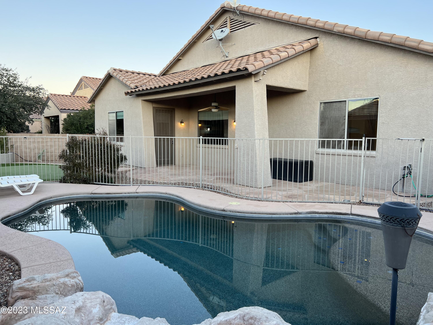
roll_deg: -0.5
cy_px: 162
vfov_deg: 53.1
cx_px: 216
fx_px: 325
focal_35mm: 26
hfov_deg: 67.3
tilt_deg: -5.5
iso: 64
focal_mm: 5.7
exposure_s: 1/121
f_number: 1.5
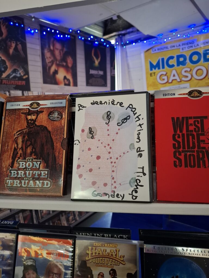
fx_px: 185
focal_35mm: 23
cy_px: 139
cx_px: 104
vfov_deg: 73.9
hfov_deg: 58.9
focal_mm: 5.54
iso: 400
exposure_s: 1/33
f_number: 1.8
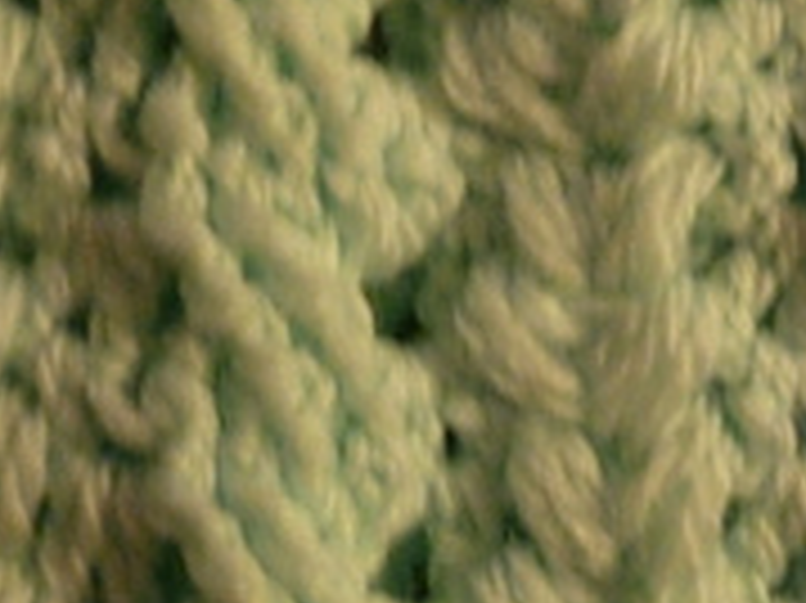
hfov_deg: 11.0
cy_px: -160
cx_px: 977
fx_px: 4095
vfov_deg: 8.3
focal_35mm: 176
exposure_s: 1/8
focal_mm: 10.3
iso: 500
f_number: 4
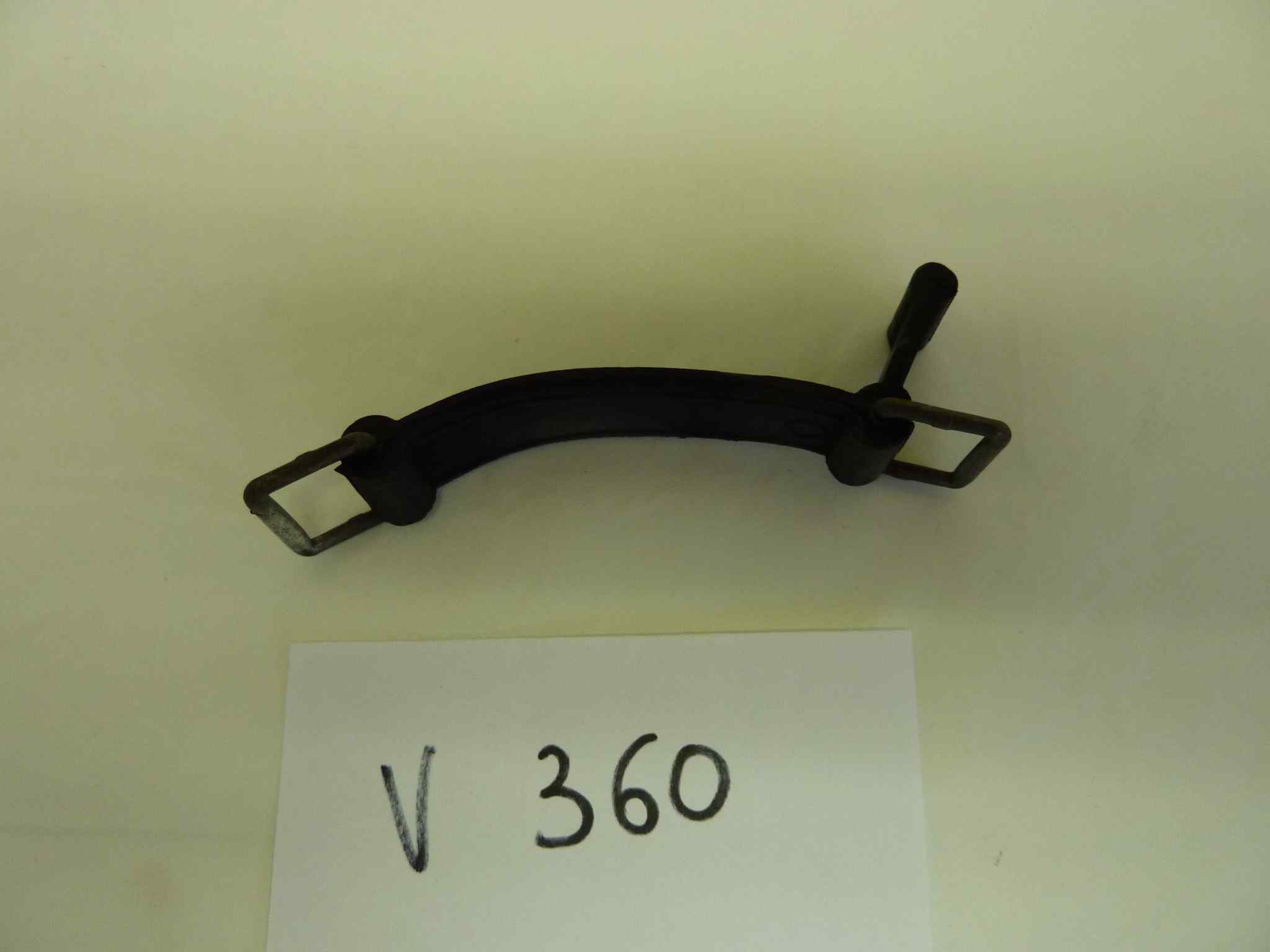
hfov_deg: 69.4
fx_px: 917
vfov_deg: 54.9
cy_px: 476
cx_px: 635
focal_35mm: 25
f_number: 3.3
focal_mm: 4.1
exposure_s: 1/100
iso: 160
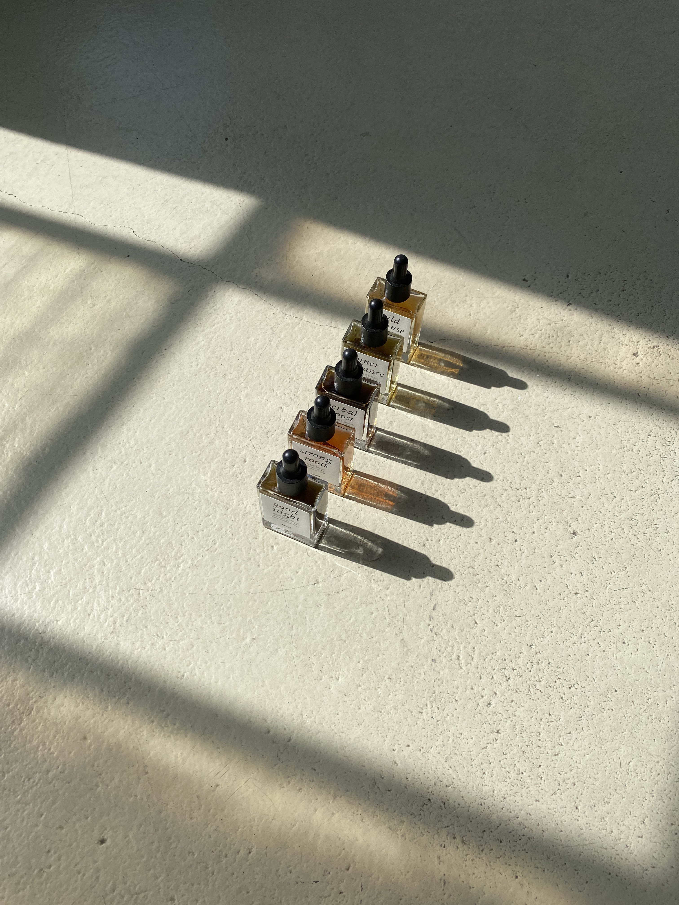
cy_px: 452
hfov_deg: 53.1
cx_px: 340
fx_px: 680
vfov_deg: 67.3
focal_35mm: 26
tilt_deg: -59.3
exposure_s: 1/2890
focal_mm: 4.25
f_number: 1.8
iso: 32
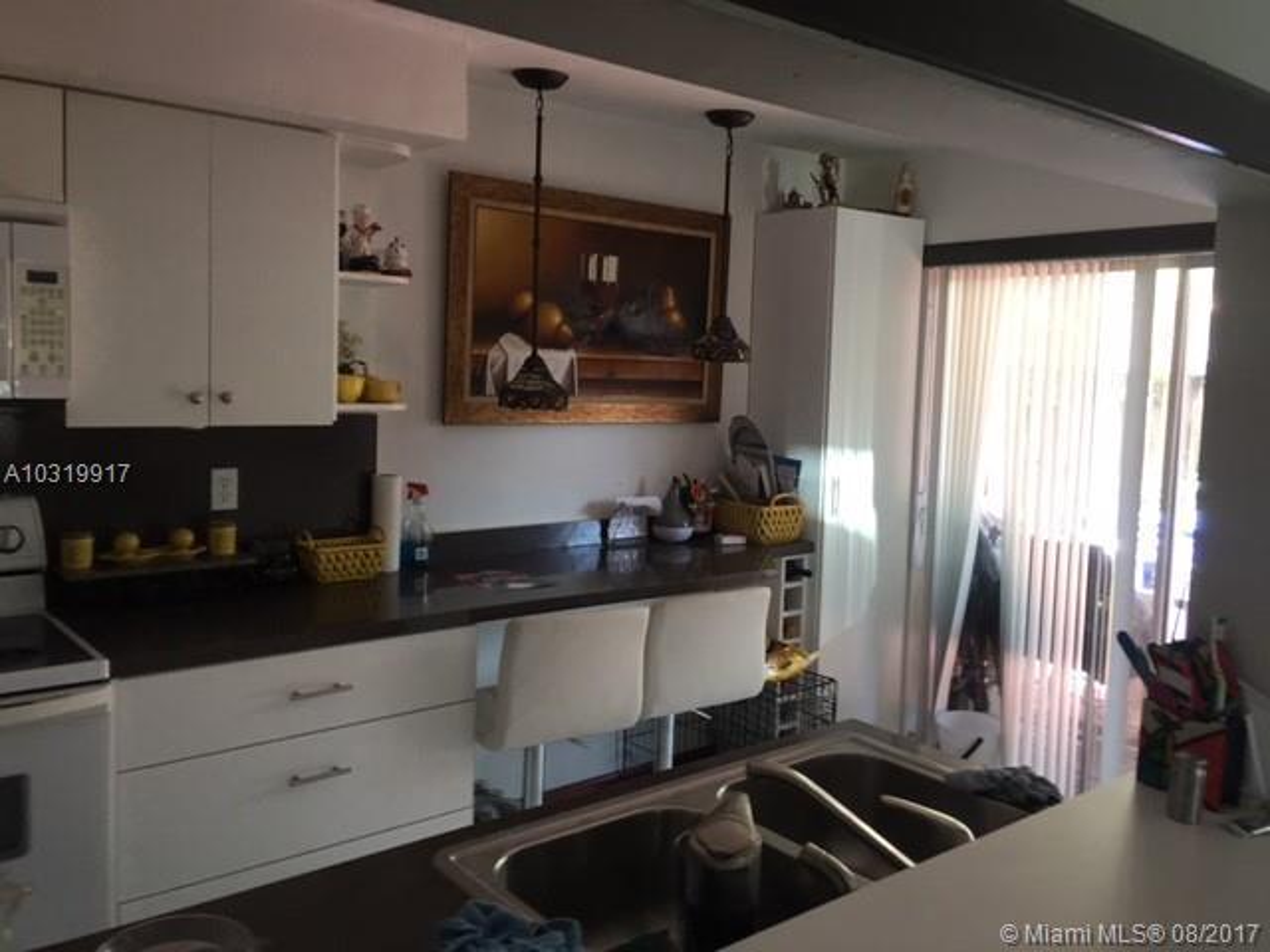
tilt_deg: -3.5
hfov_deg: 61.7
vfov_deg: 48.2
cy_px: 476
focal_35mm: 29
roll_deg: -2.4
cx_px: 635
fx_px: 1064
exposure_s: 1/15
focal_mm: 4.15
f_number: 2.2
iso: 40
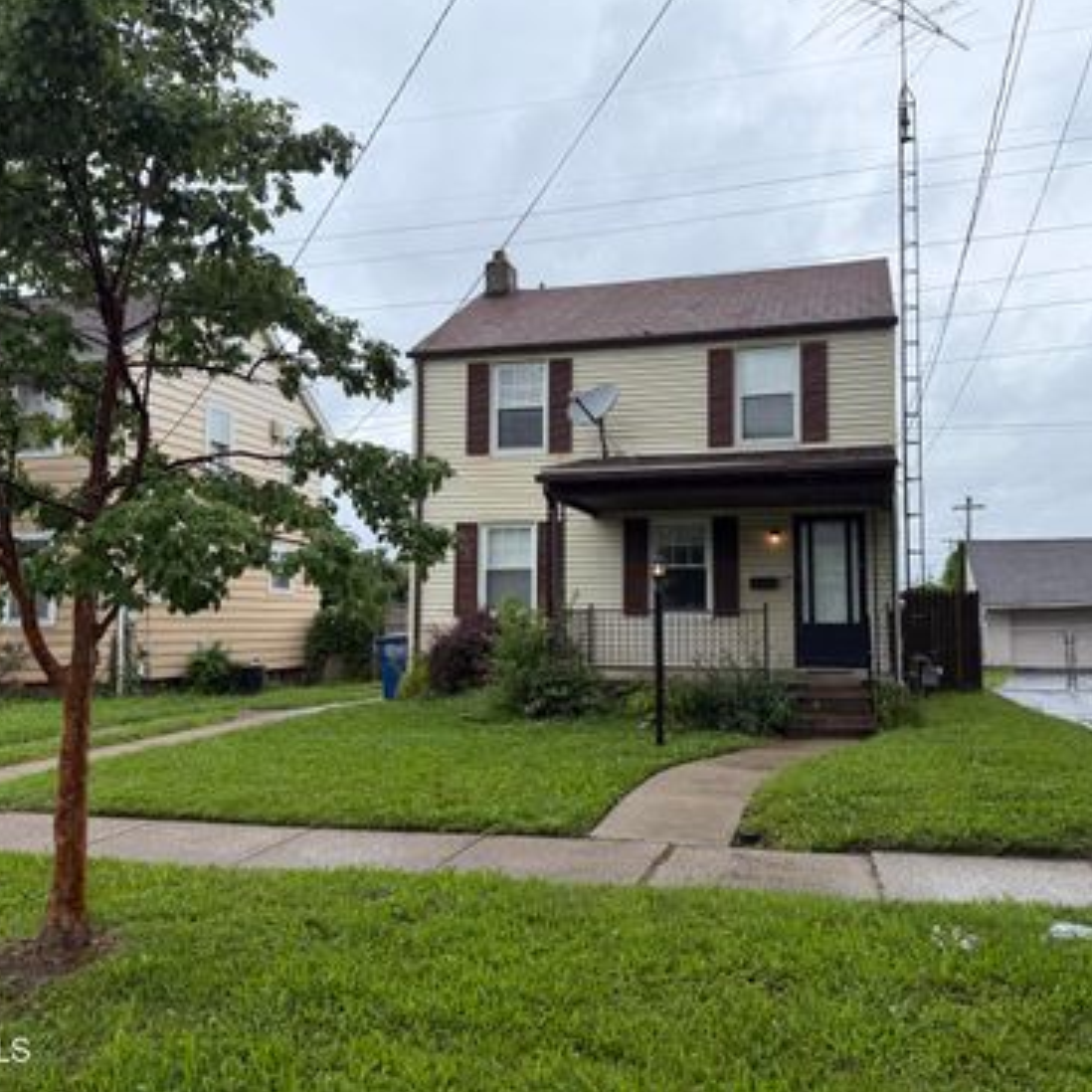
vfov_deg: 55.6
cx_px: 603
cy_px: 542
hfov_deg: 55.5
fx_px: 1035
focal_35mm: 29
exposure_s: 1/3021
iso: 80
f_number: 1.78
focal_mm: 6.76
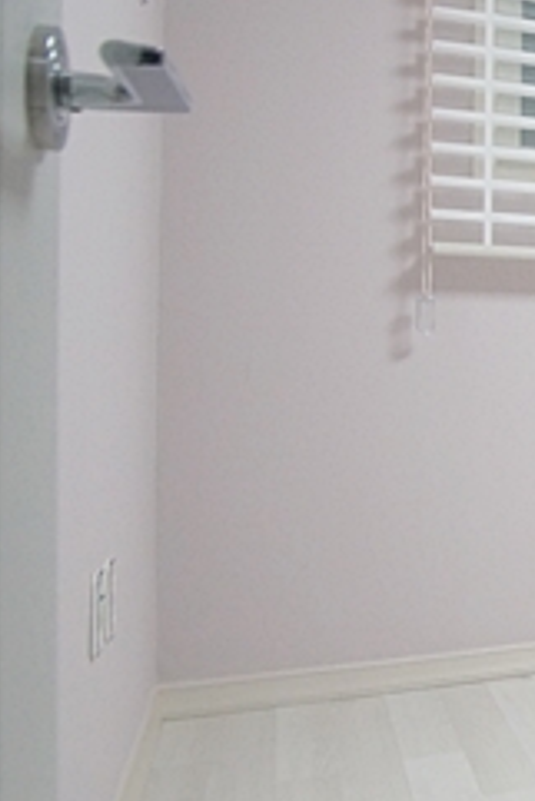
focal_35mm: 55
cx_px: 1153
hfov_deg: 16.5
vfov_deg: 36.4
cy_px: 342
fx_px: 1217
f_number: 3.5
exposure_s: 1/100
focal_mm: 11
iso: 800
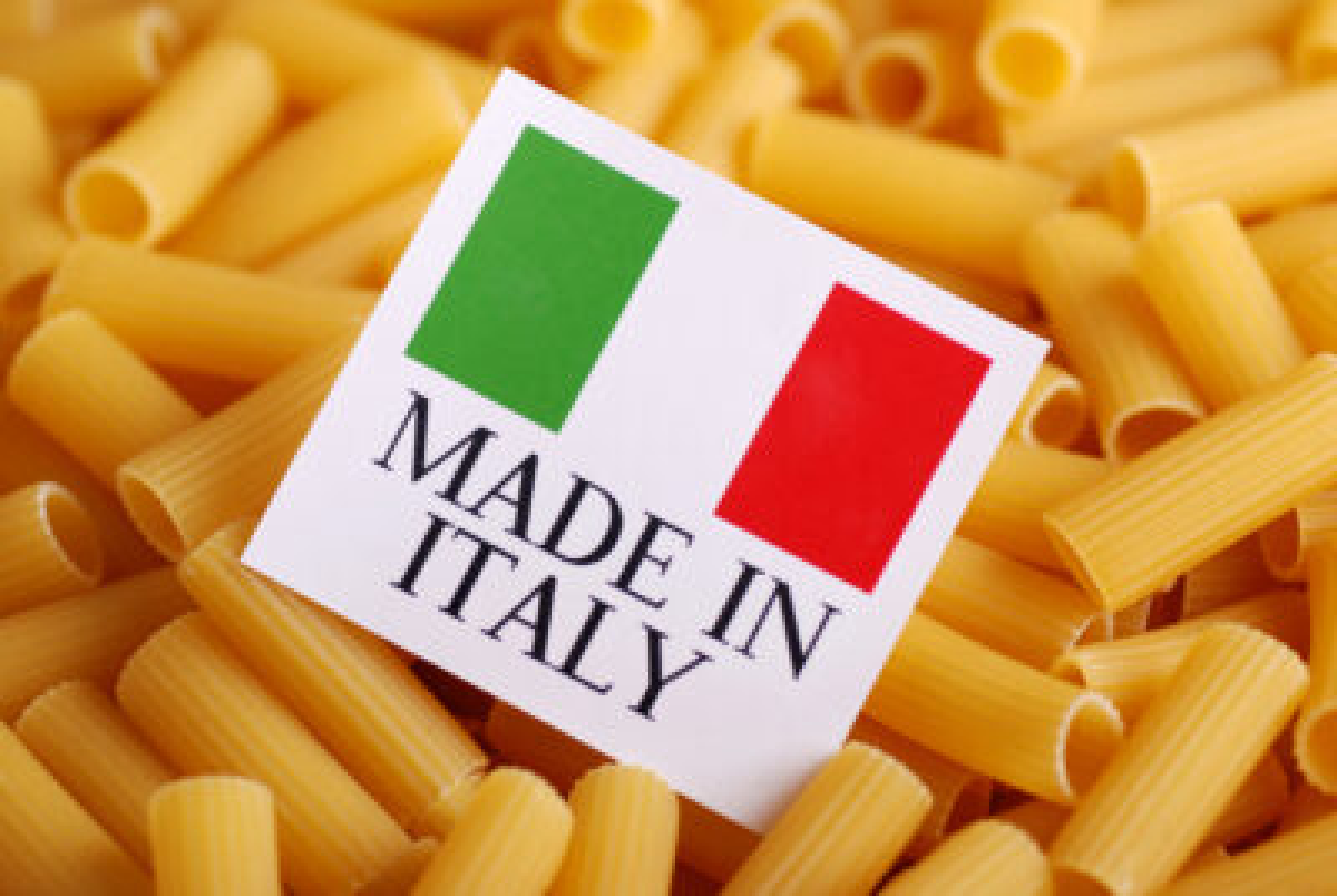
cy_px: 448
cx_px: 668
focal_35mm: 135
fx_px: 5021
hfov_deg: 15.2
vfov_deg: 10.2
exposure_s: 1/125
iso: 100
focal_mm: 90
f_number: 5
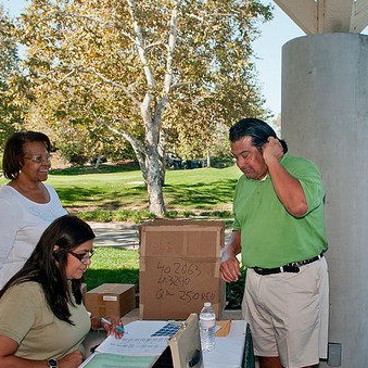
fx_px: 529
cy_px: 202
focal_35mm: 44
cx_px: 261
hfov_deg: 37.7
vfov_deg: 38.3
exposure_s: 1/125
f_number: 5.6
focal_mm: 19
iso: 200
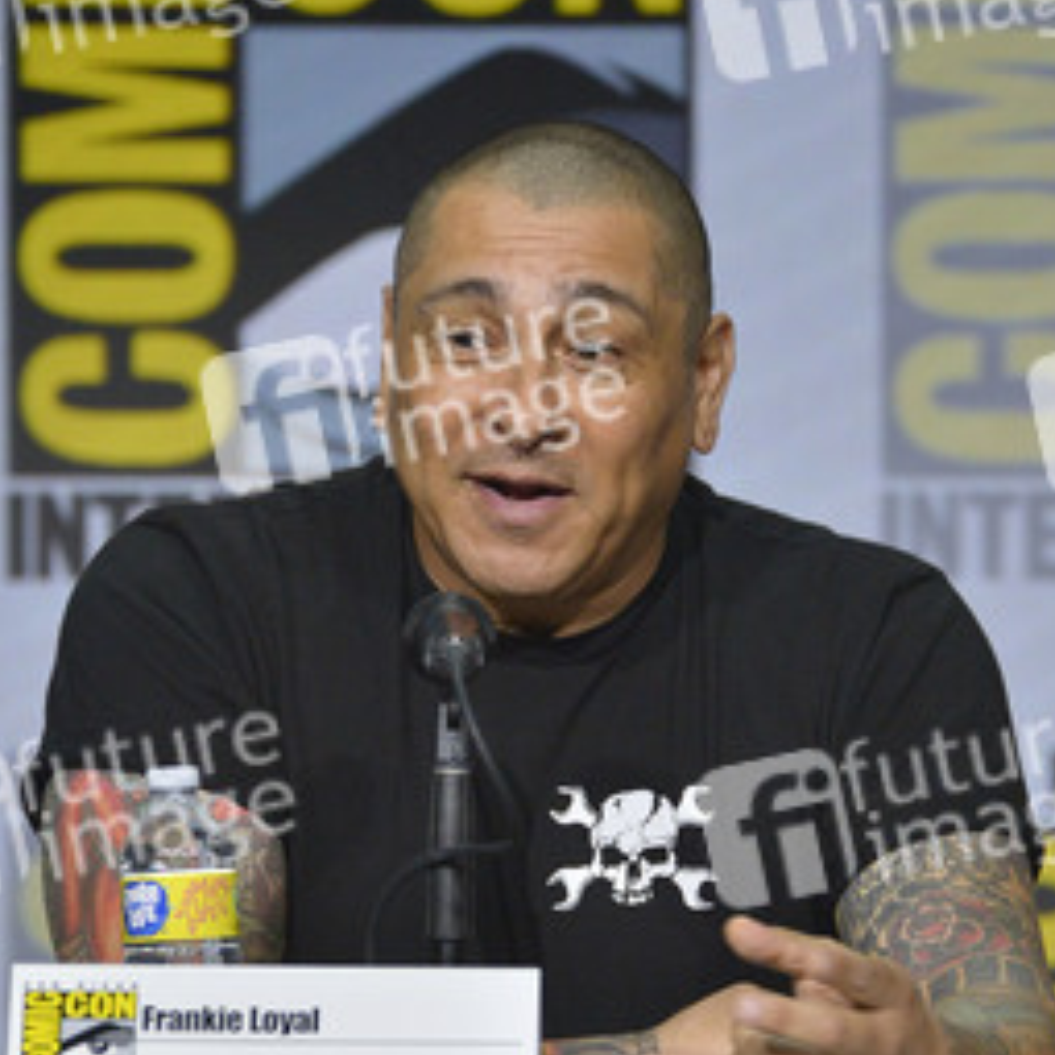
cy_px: 604
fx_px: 23033
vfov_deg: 2.6
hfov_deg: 2.6
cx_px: 536
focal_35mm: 668
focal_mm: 500
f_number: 6.3
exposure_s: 1/250
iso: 1600
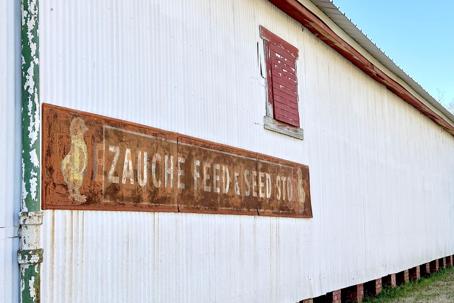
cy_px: 158
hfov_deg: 33.4
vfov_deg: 22.6
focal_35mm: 60
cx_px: 218
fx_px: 757
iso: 64
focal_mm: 6.86
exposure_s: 1/1667
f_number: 1.78
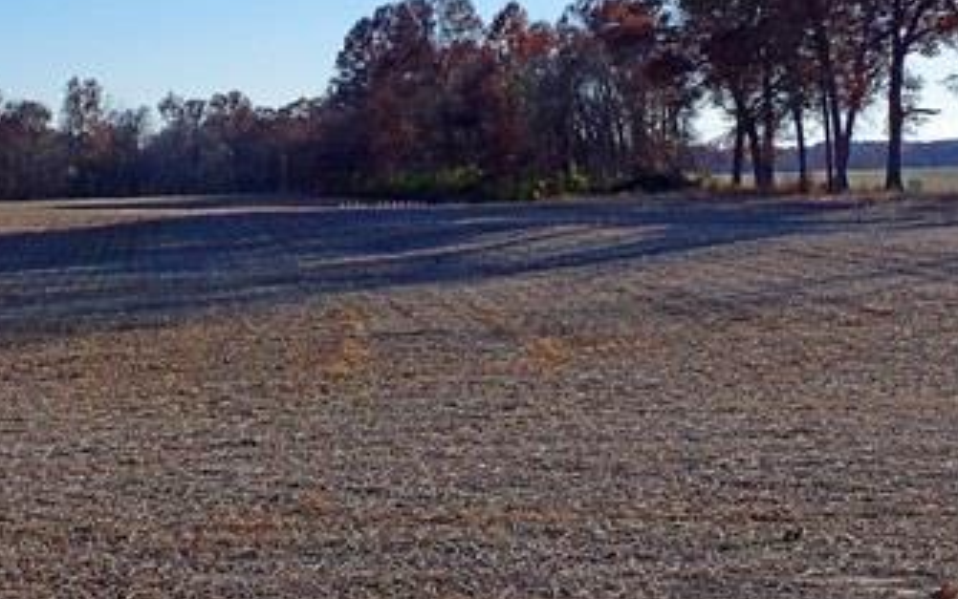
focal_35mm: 76
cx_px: 344
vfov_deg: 17.1
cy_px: 166
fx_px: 1985
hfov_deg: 27.0
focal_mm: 26.25
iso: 1600
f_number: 14
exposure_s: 1/1250
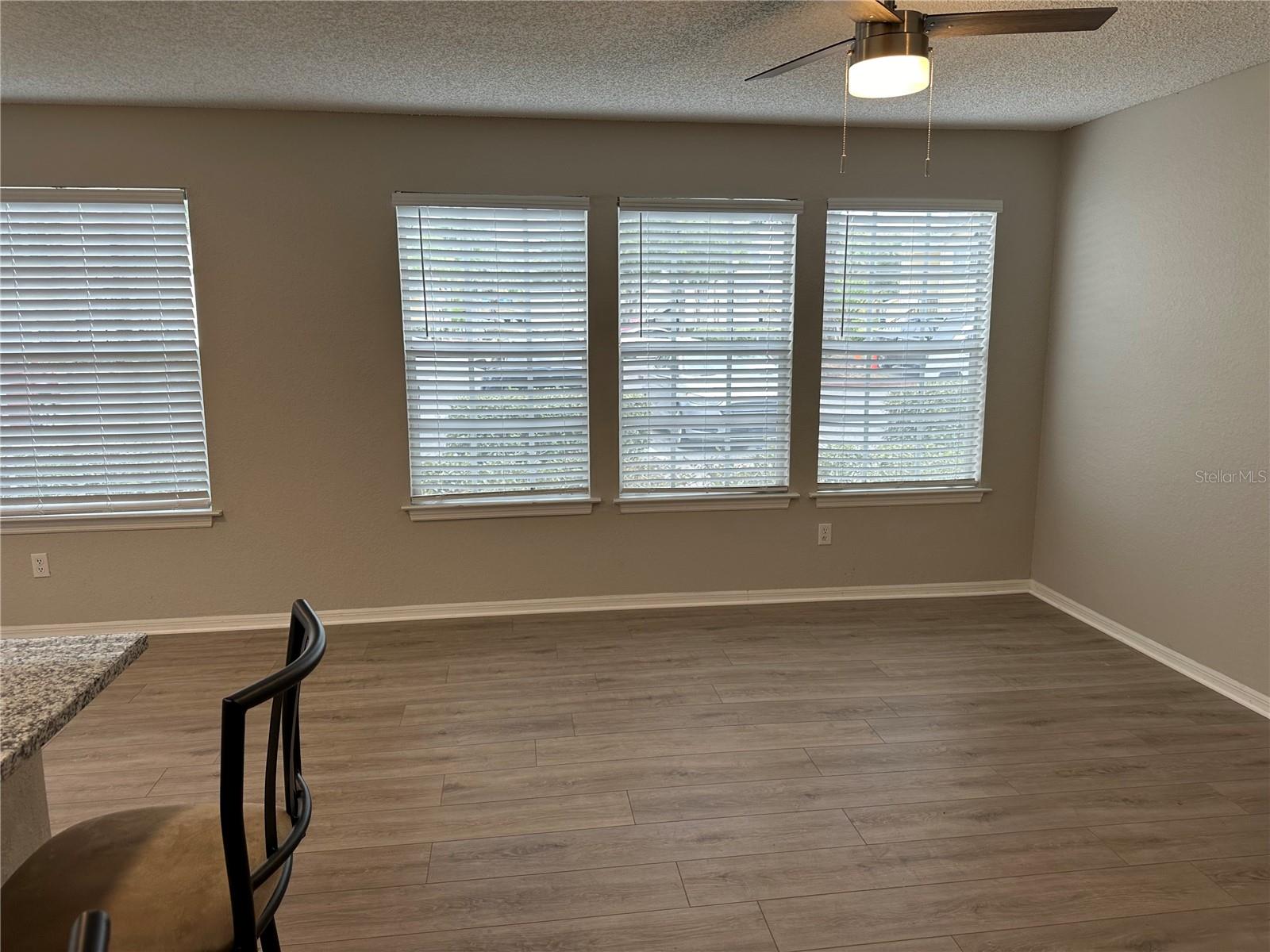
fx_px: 881
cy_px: 476
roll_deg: +0.5
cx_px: 635
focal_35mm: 24
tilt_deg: -7.2
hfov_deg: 71.6
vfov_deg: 56.8
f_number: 1.78
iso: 80
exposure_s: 1/120
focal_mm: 6.86
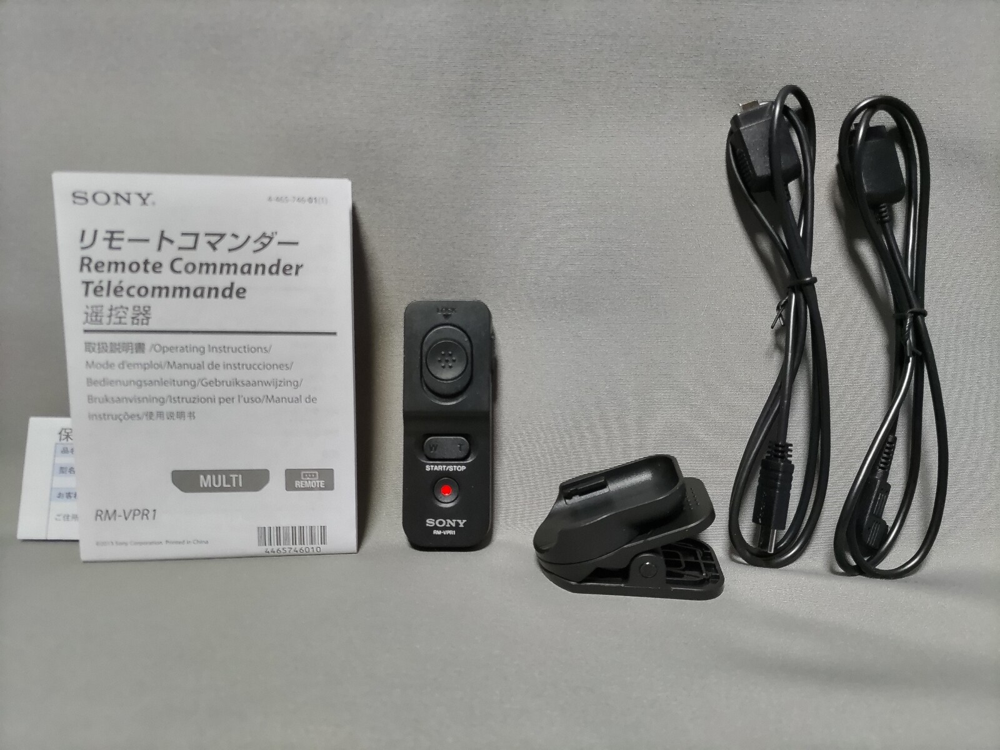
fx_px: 751
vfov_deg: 53.1
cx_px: 500
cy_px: 375
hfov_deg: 67.3
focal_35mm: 26
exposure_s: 1/33
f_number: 1.79
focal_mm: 4.8
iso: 969
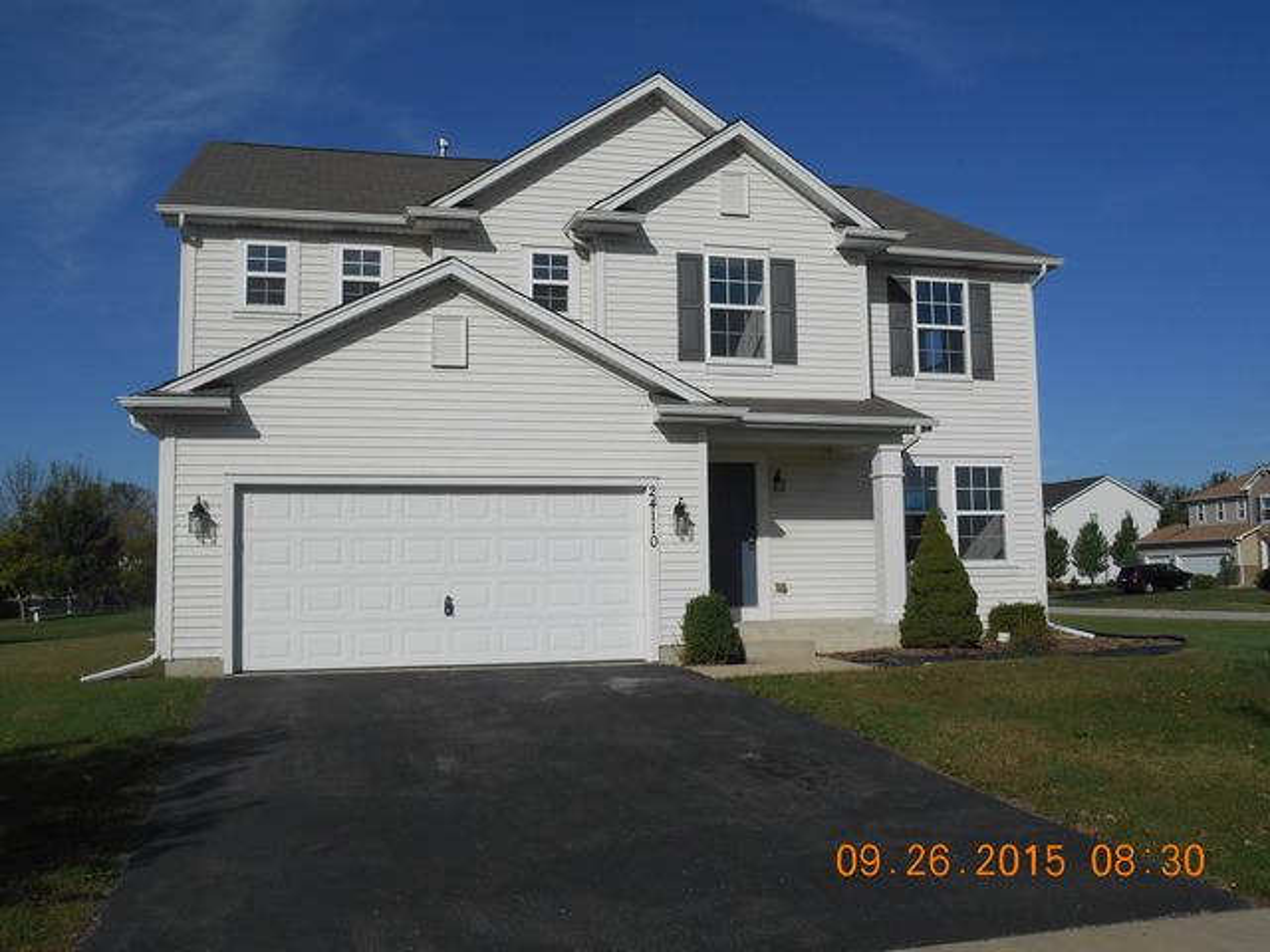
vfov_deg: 40.7
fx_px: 1284
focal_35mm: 35
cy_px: 476
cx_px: 635
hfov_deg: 52.6
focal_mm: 6.3
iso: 80
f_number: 11.8
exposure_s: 1/250
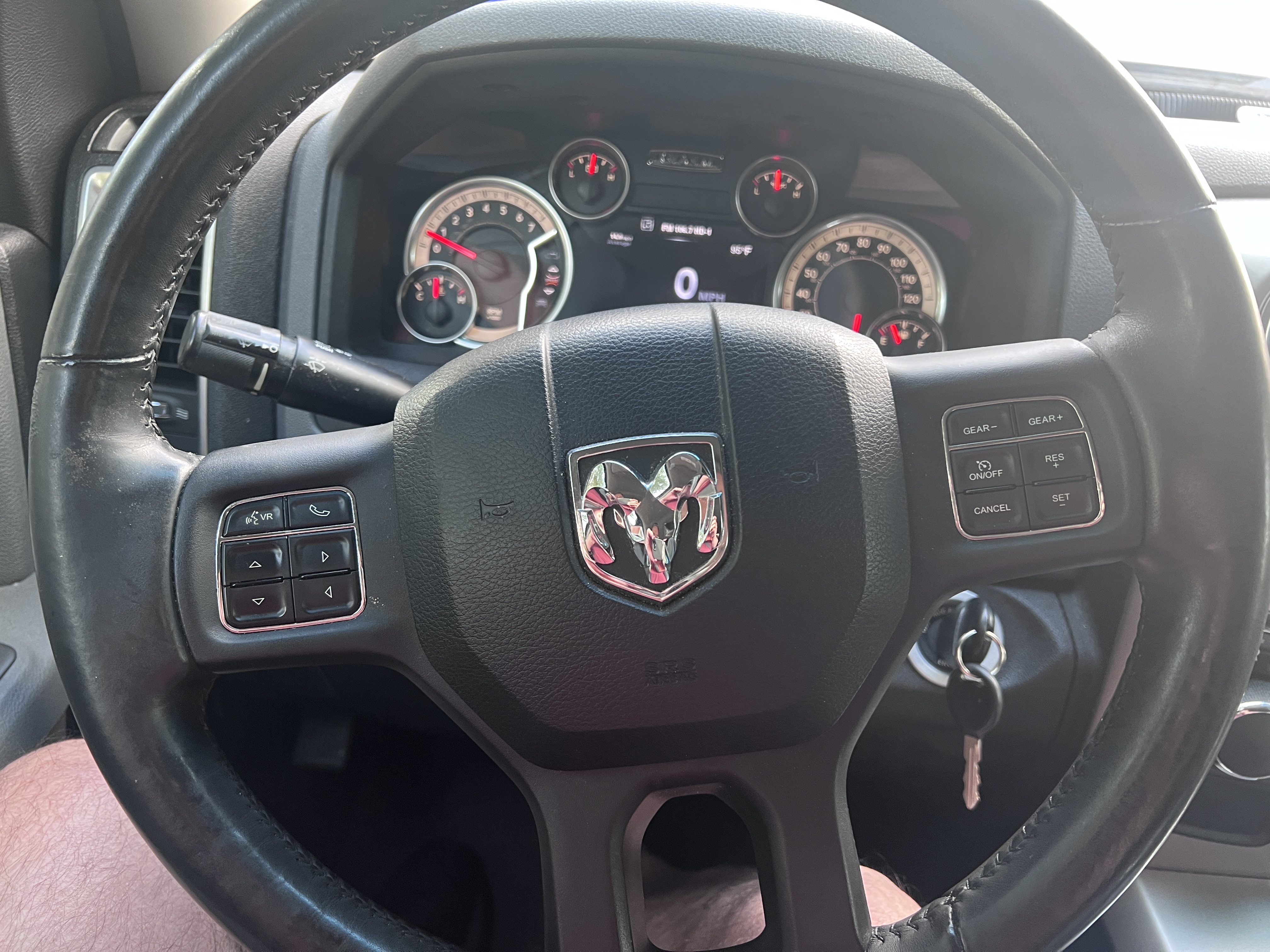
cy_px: 476
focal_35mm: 26
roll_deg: -2.1
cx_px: 635
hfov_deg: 67.3
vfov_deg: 53.1
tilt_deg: -21.4
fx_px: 954
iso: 125
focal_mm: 5.7
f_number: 1.5
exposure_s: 1/60
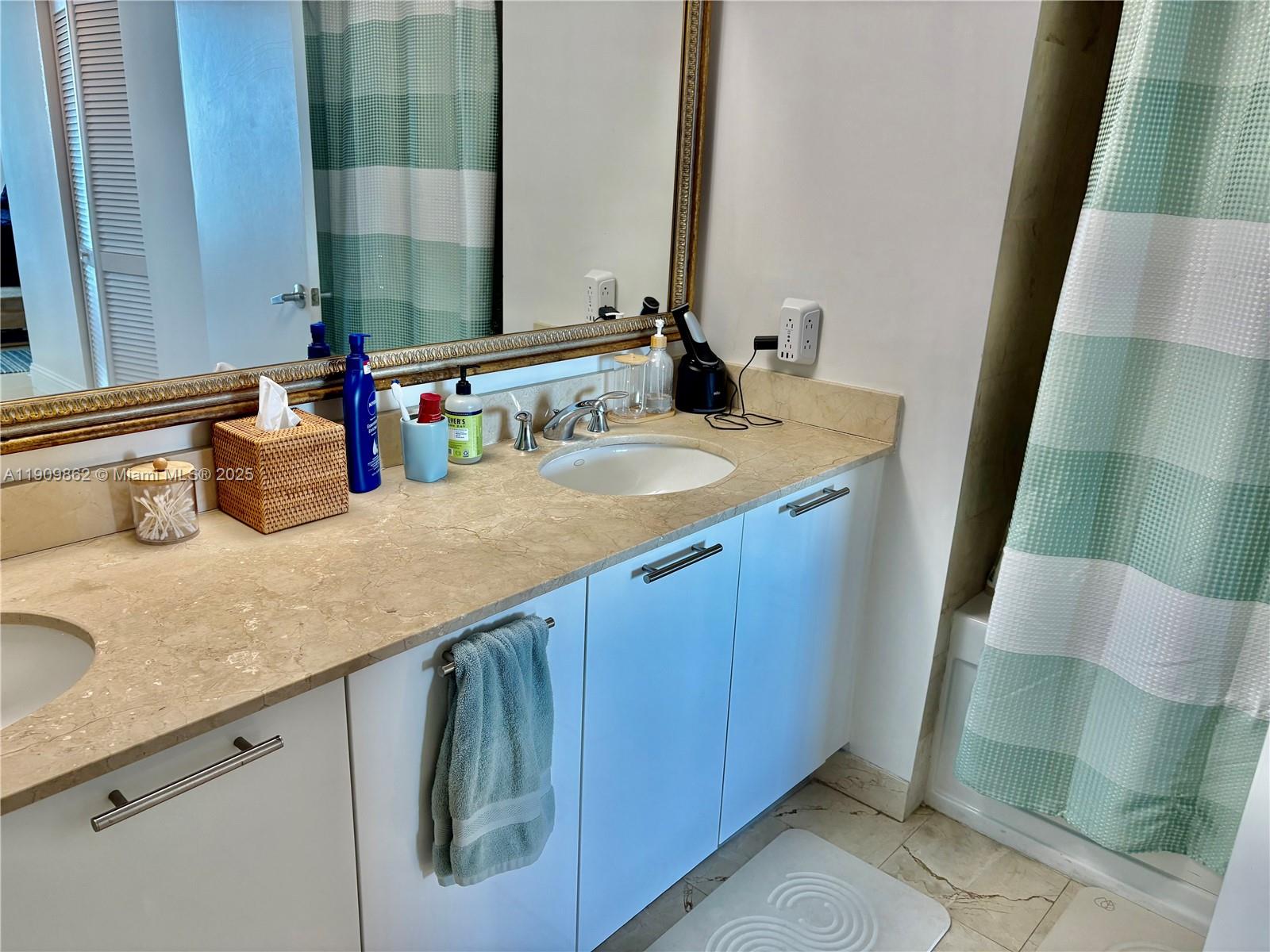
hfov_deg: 67.3
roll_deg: -2.3
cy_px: 476
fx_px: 954
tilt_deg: -17.7
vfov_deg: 53.1
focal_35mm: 26
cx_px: 635
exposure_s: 1/60
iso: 100
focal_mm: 5.96
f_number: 1.6
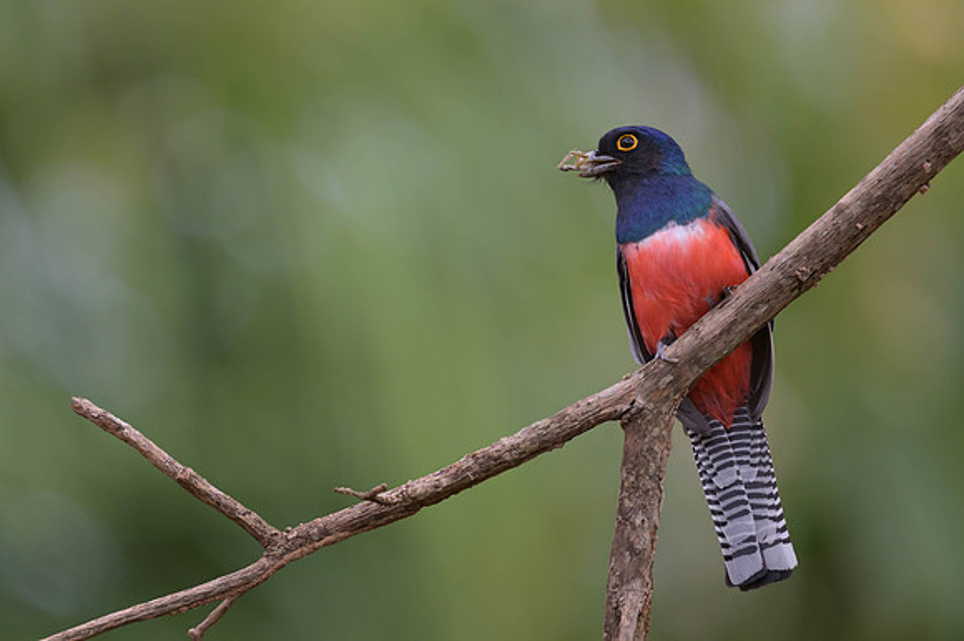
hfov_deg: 2.5
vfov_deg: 1.6
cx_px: 482
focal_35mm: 840
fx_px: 22480
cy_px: 320
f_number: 4
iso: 1000
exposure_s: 1/640
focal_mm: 560
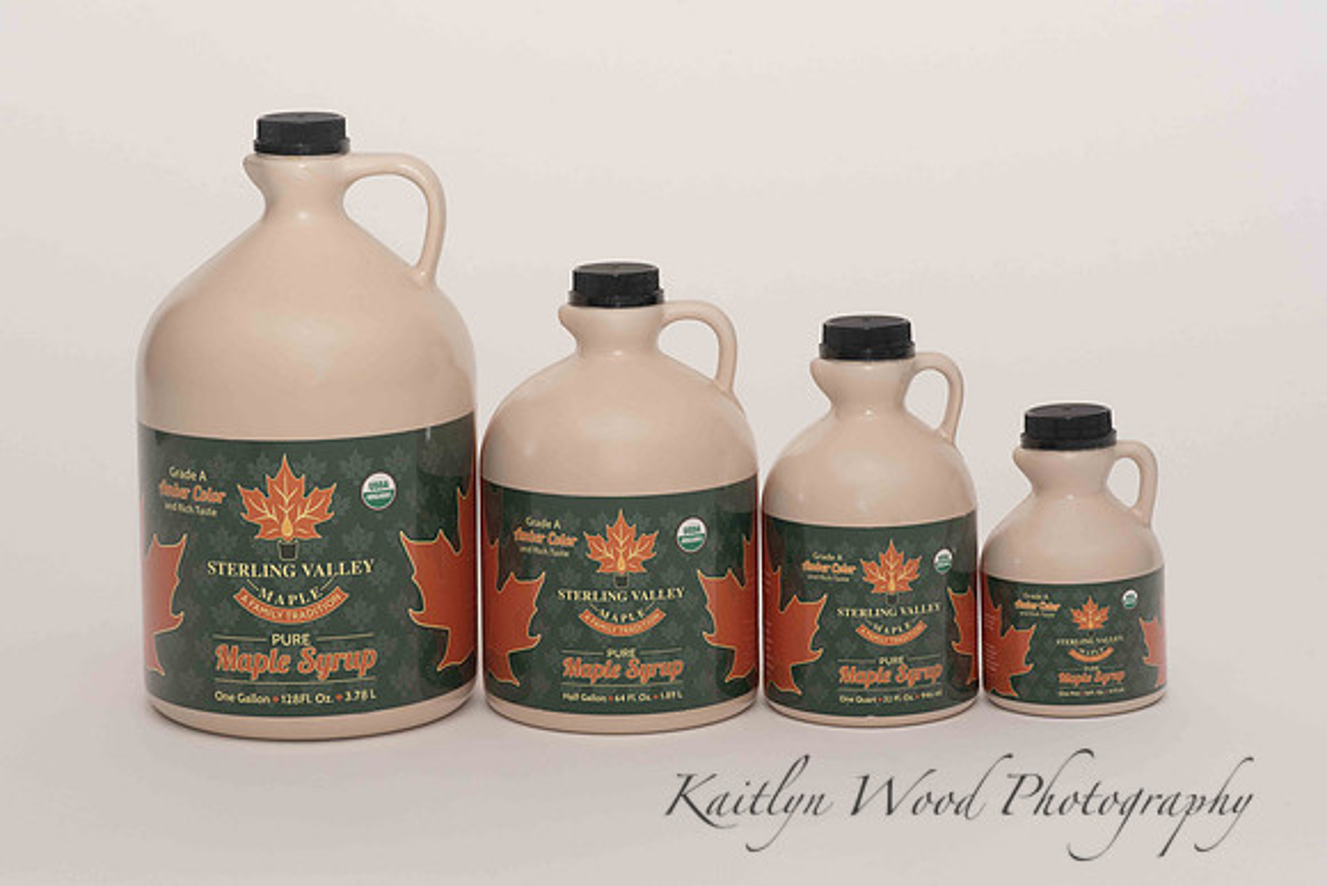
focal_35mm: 87
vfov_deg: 15.7
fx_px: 3219
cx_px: 664
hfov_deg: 23.3
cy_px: 443
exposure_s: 1/100
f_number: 13
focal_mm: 85
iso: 400
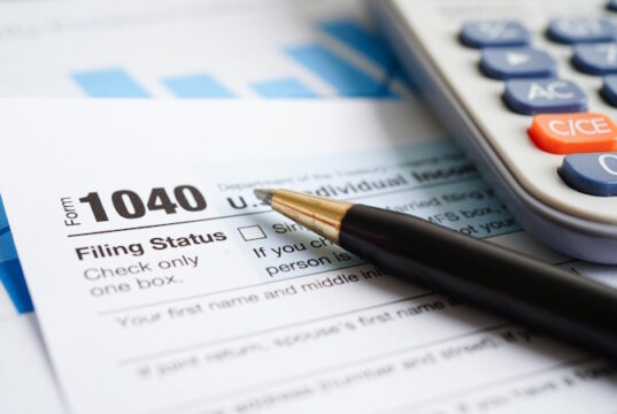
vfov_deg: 27.1
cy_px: 207
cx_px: 308
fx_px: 858
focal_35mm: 50
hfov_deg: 39.5
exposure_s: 1/80
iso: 100
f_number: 6.3
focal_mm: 50
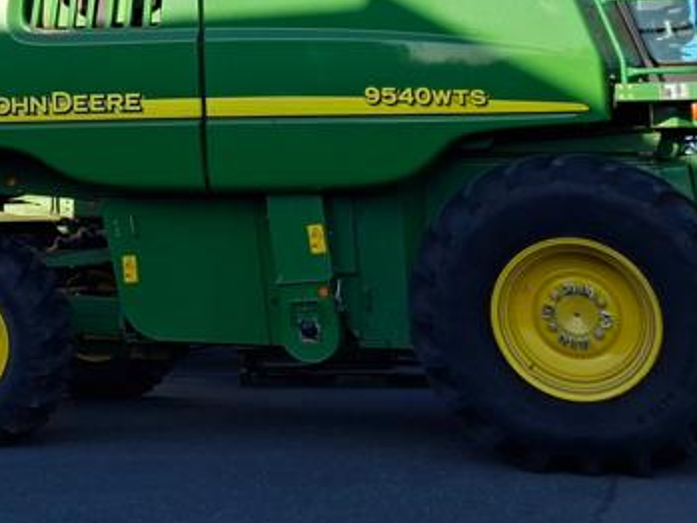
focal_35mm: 73
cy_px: -74
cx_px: 1
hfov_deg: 25.4
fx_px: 1470
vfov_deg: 19.2
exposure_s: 1/1188
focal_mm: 5.54
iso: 50
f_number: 1.8
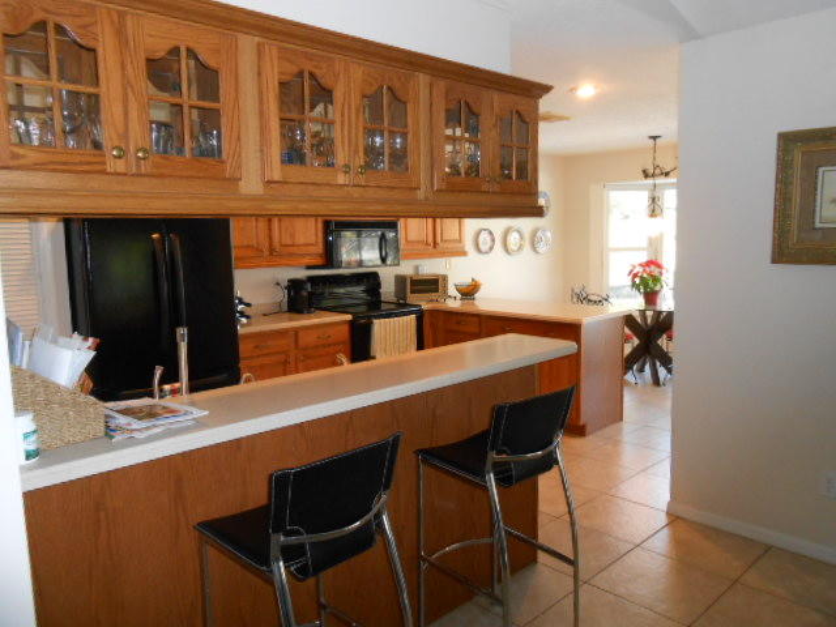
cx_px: 418
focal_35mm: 26
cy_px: 314
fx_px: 628
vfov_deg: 53.1
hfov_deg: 67.3
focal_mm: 4.6
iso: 400
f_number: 3.5
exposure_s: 1/25
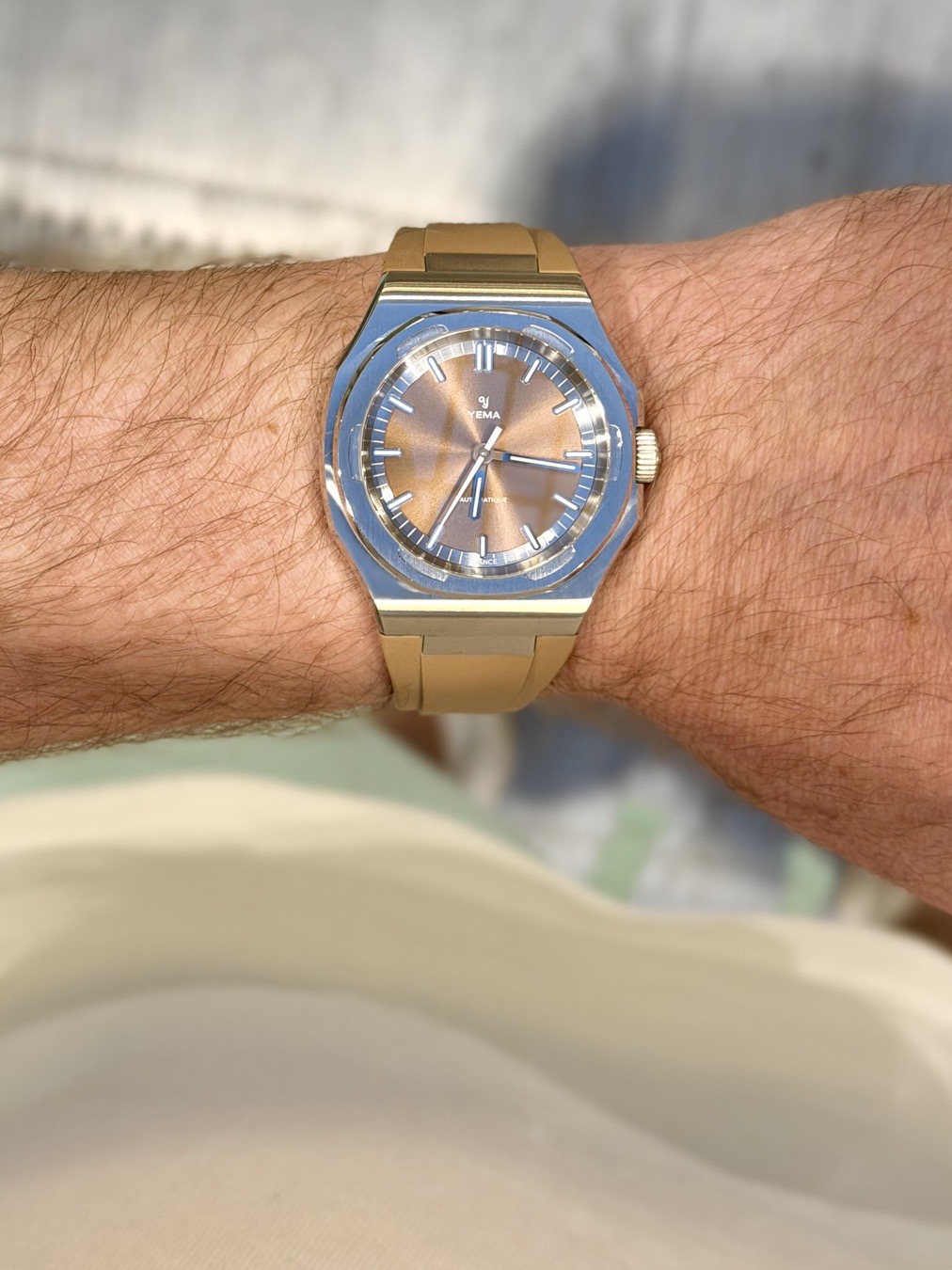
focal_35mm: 48
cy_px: 635
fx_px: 1761
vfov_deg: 39.7
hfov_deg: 30.3
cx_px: 476
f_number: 1.78
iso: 100
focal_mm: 6.76
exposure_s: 1/50
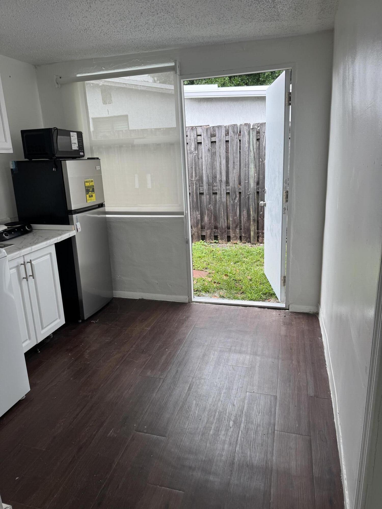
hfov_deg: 56.8
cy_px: 254
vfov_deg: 71.6
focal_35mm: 24
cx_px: 191
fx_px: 353
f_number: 1.78
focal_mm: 6.76
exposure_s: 1/121
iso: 64
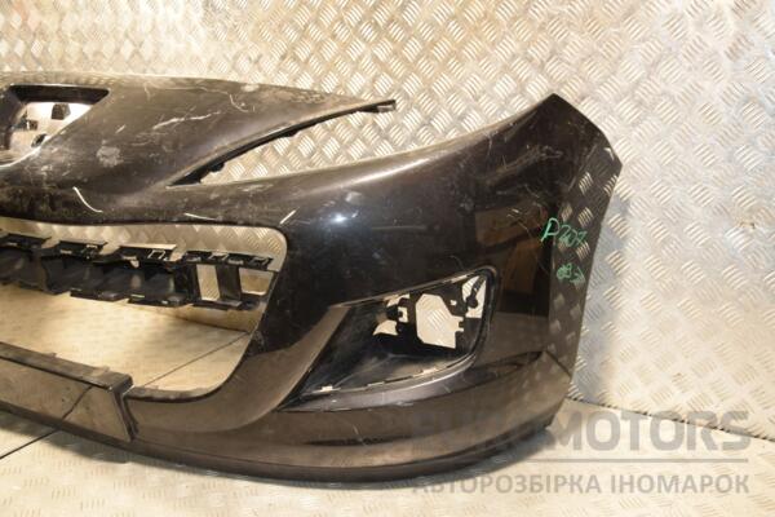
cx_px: 388
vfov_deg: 35.5
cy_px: 258
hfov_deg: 51.3
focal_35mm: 38
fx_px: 807
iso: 800
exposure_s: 1/100
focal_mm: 25
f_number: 5
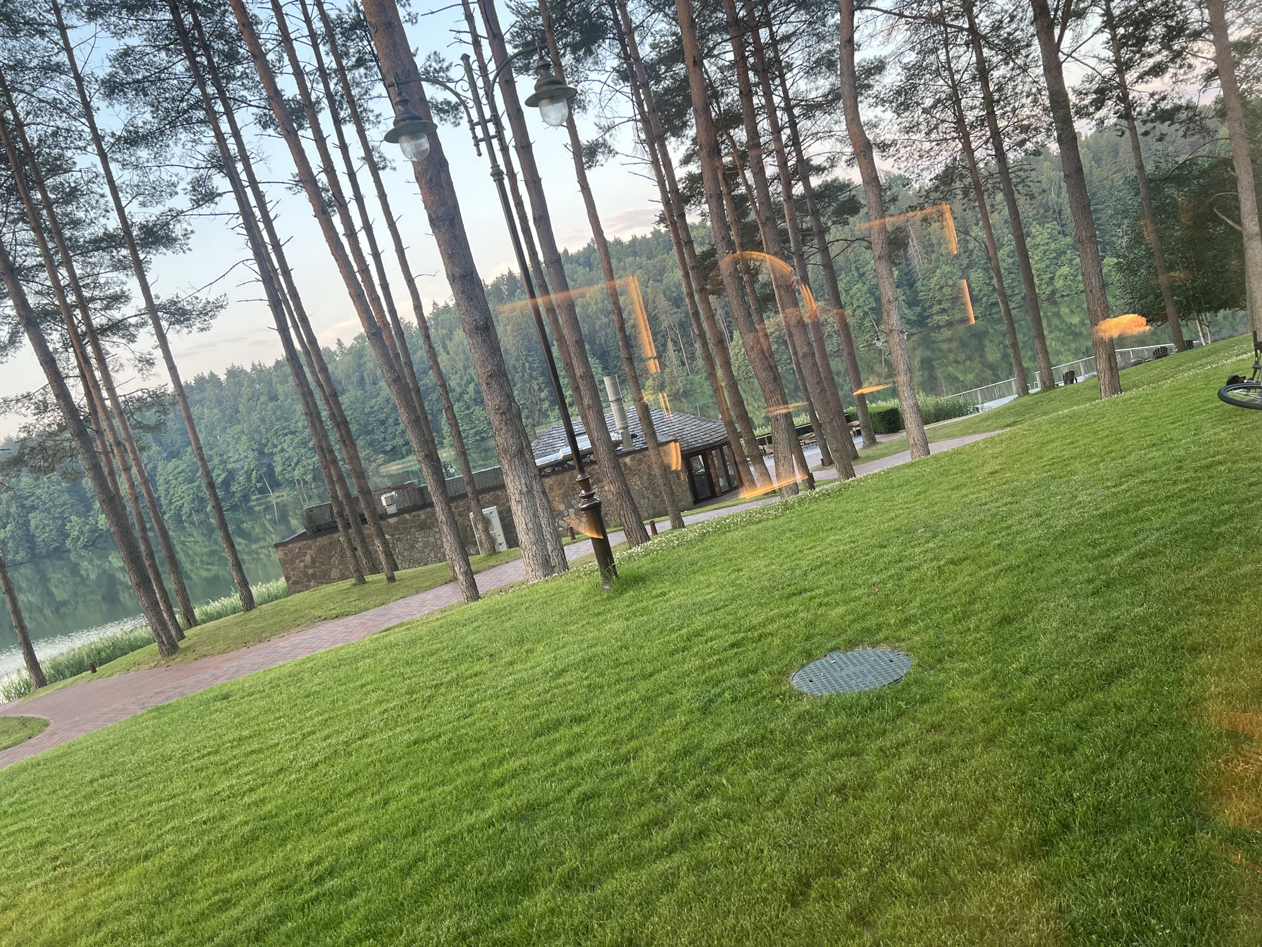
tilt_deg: -6.9
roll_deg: +14.7
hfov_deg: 67.3
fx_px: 948
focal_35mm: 26
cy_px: 474
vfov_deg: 53.1
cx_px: 631
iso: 80
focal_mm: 5.7
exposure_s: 1/100
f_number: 1.5
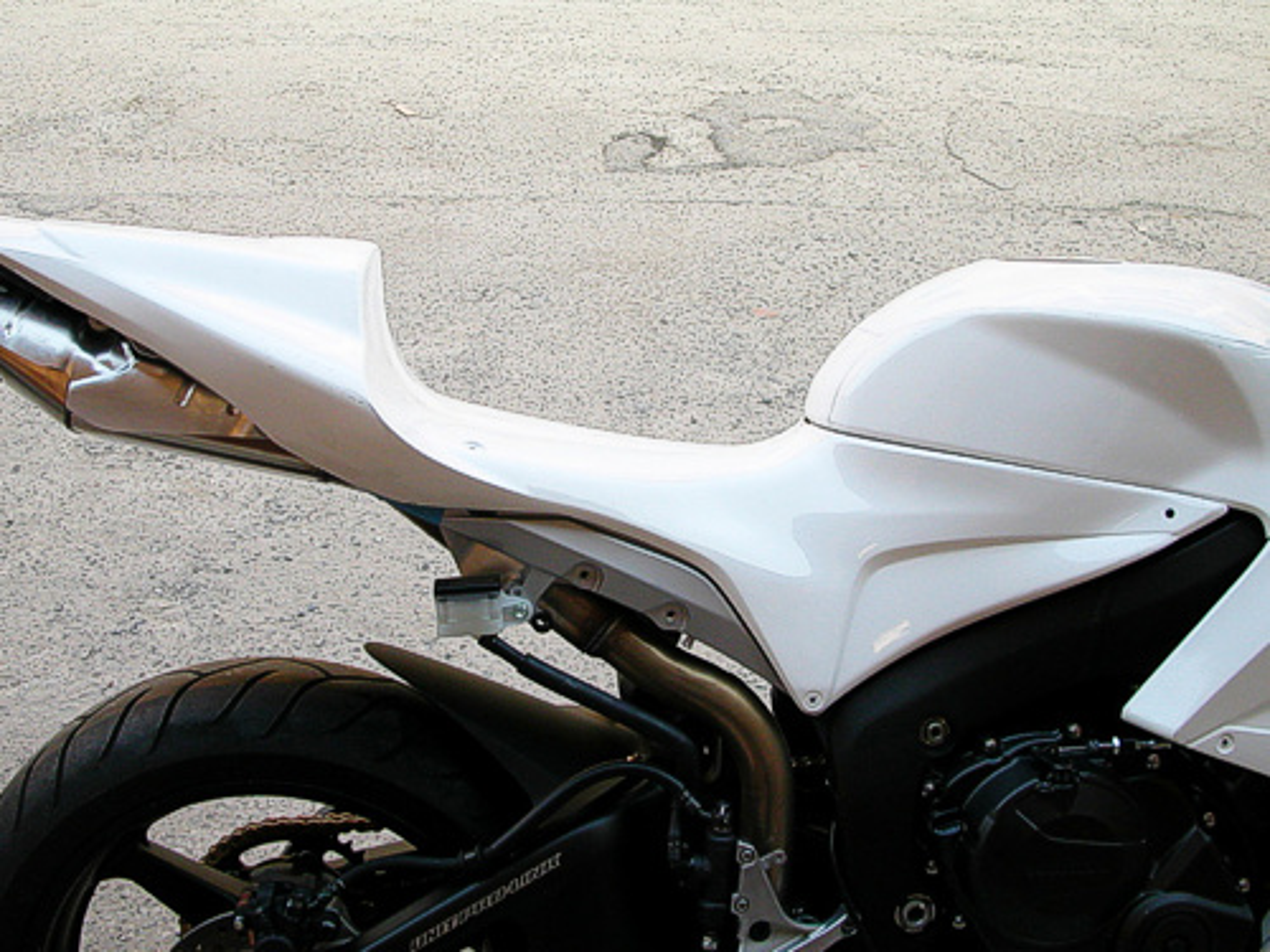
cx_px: 635
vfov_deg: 38.7
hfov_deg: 50.1
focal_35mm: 37
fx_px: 1357
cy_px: 476
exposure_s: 1/89.1
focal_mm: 5.6
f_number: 2.7
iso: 100
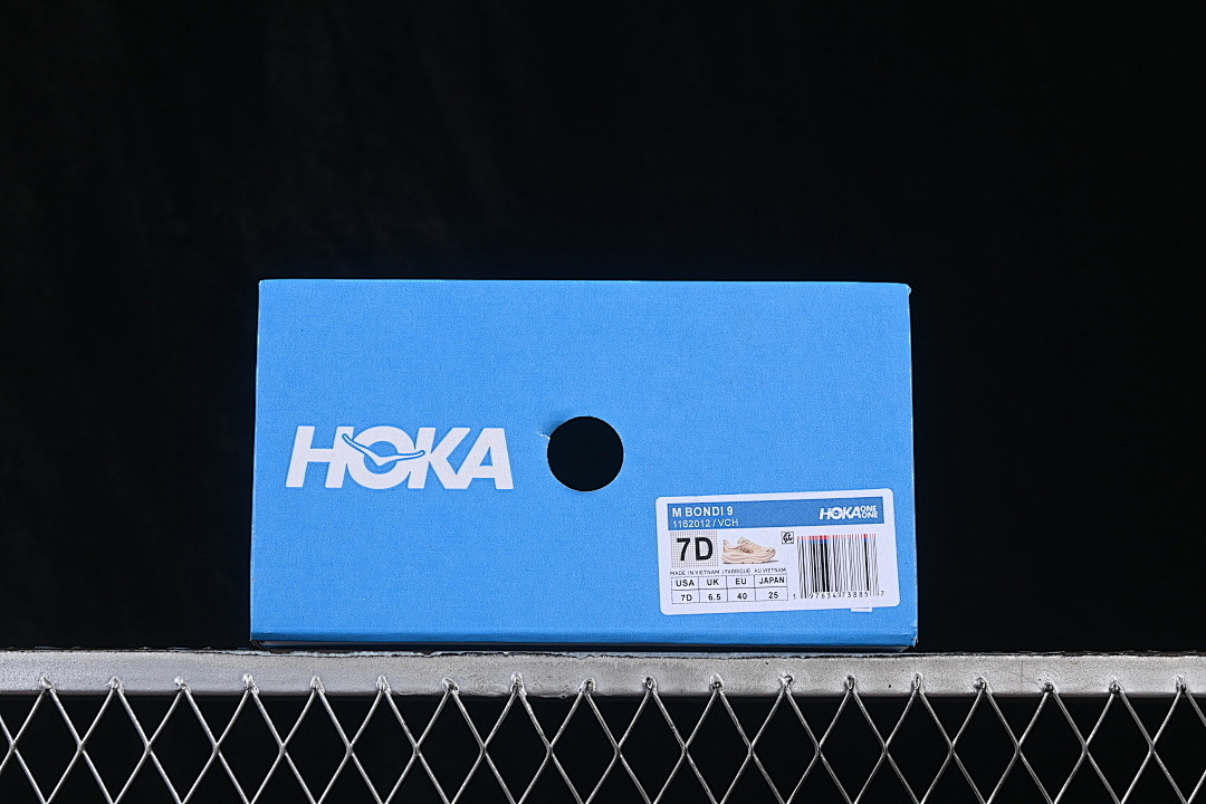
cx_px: 603
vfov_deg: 18.2
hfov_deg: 27.0
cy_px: 402
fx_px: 2512
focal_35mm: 75
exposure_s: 1/80
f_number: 8
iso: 160
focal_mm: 50
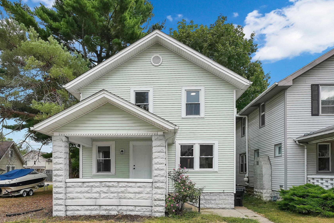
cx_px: 156
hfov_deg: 75.7
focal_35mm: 23
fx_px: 215
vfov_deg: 54.6
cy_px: 132
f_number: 6.3
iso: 640
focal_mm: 19.1
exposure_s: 1/320
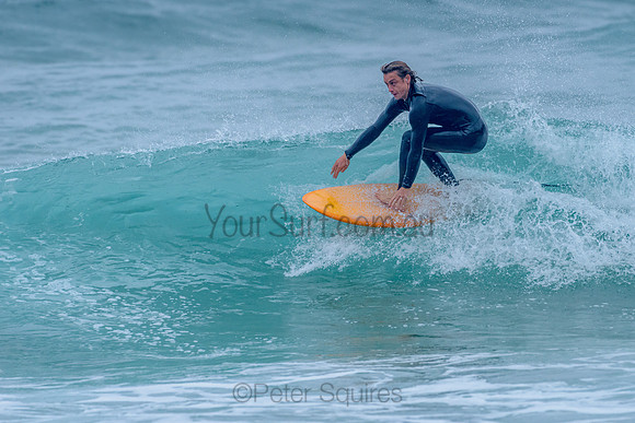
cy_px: 197
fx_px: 11075
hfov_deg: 3.3
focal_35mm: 628
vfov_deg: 2.2
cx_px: 388
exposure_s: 1/2000
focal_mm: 500
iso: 800
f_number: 5.6
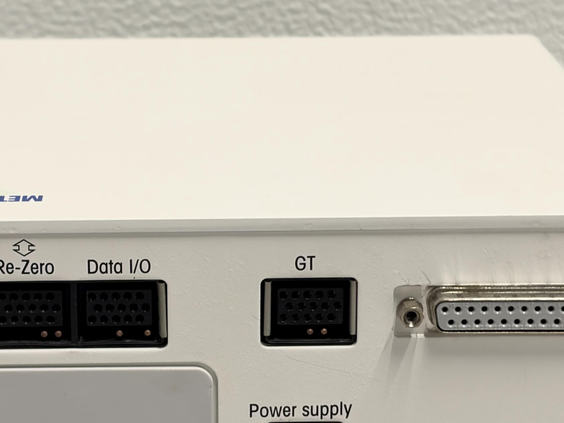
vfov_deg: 11.9
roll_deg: +1.5
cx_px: 209
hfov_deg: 15.7
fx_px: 2037
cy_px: 241
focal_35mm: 125
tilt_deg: -16.0
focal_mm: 5.96
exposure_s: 1/50
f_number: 1.6
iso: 64
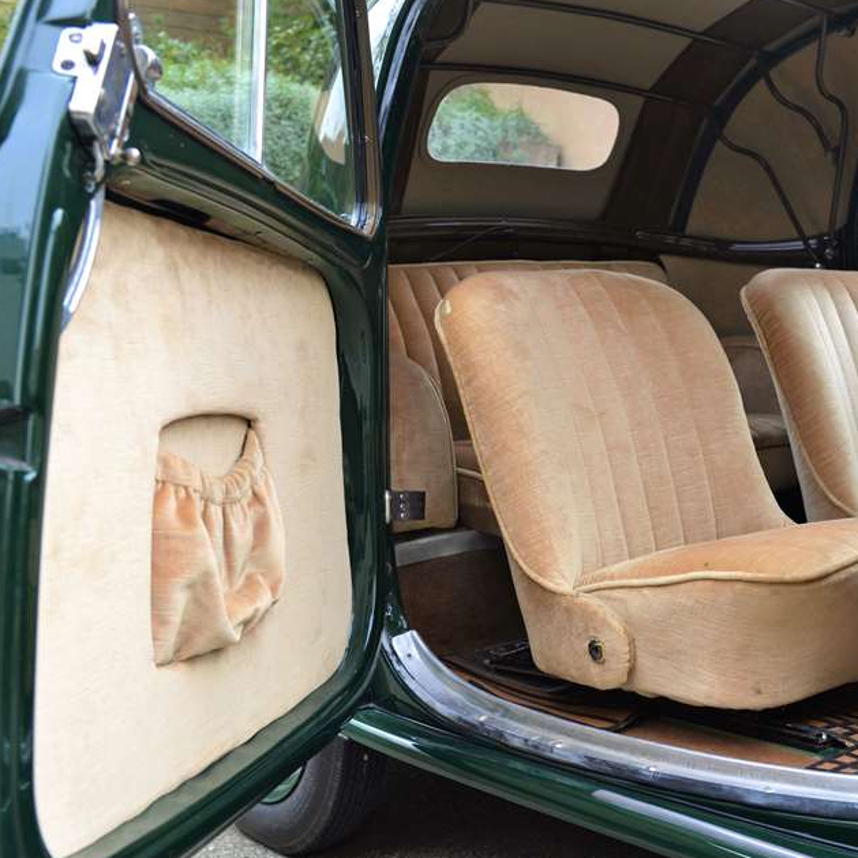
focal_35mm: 44
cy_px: 430
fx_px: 1234
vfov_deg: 38.3
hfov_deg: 37.9
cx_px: 582
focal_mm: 34
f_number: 5
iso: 400
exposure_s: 1/100
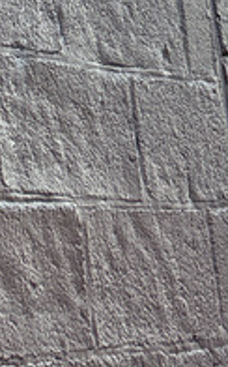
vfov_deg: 10.6
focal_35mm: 169
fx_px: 1685
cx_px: -77
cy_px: -511
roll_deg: +3.1
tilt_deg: +26.9
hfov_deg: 7.6
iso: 64
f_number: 1.6
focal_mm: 5.96
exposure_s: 1/535
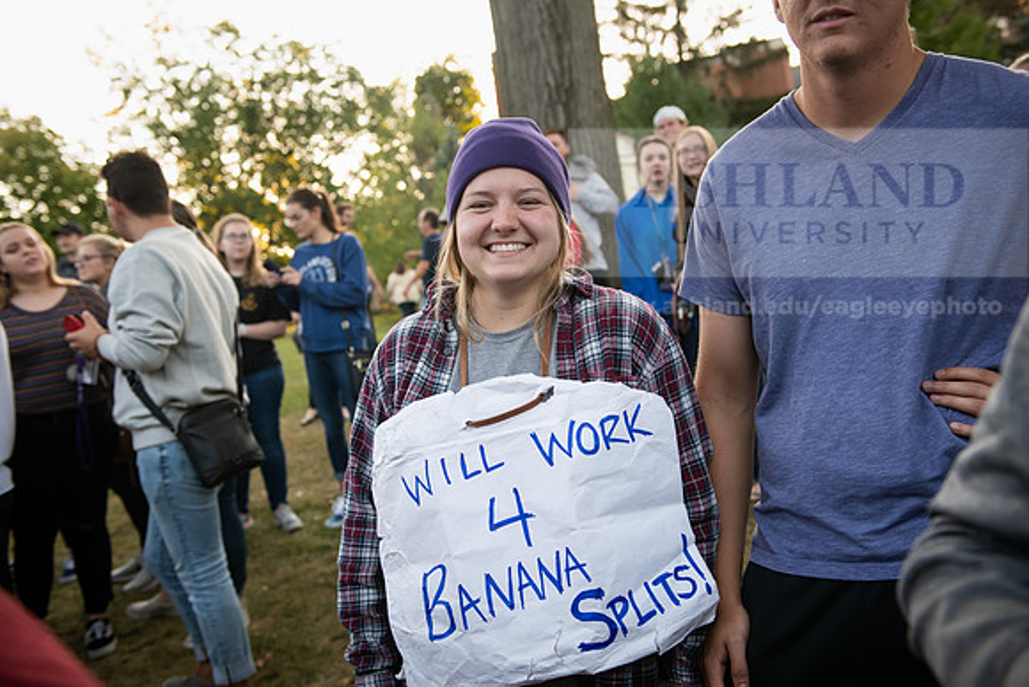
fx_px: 1001
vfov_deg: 37.9
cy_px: 344
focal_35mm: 35
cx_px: 514
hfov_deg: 54.4
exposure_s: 1/320
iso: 640
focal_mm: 35
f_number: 4
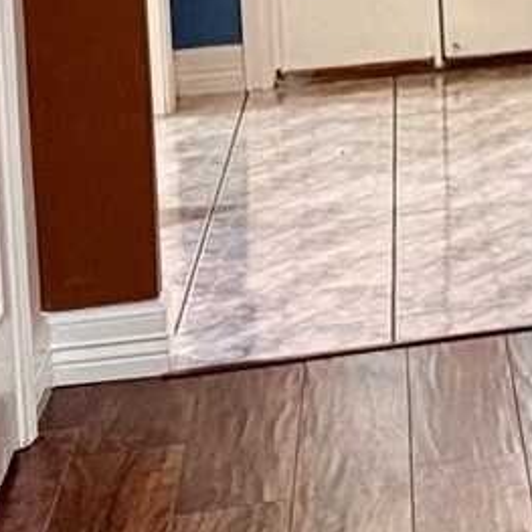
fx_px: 2869
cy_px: -324
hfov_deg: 7.7
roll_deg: +1.6
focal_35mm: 165
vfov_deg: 10.2
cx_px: 2043
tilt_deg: -3.0
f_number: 1.78
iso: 200
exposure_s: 1/60
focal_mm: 6.76
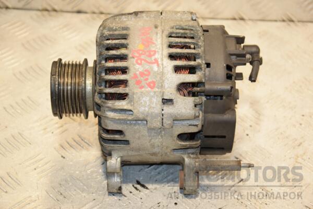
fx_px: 809
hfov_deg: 21.9
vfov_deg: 14.7
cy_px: 104
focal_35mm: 93
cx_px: 156
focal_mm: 62
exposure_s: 1/200
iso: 800
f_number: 5.6
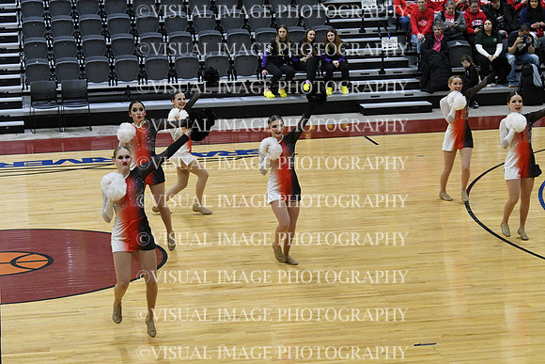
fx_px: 1590
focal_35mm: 105
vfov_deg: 13.0
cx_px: 272
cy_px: 182
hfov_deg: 19.5
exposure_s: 1/400
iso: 4000
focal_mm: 70
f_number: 4
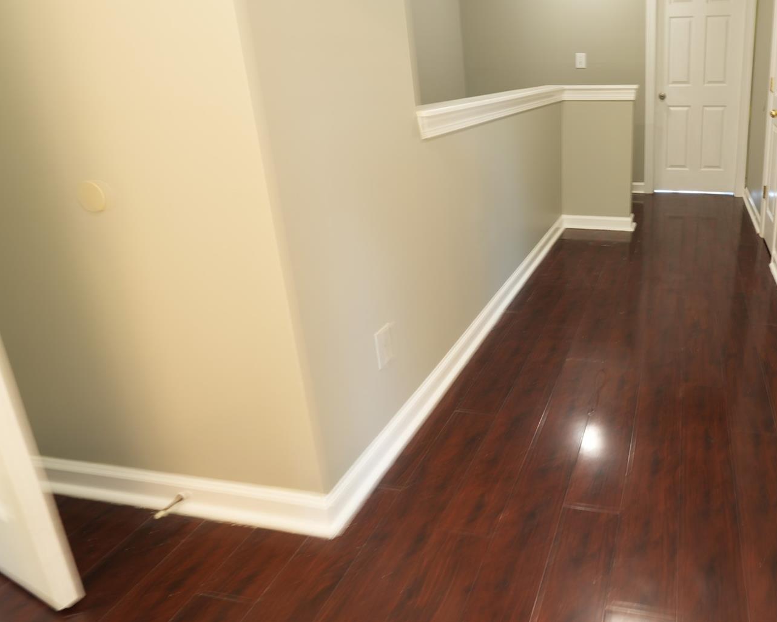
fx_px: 552
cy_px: 209
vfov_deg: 57.5
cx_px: 591
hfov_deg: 65.6
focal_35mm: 24
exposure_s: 2.5
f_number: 8
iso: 100
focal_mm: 16
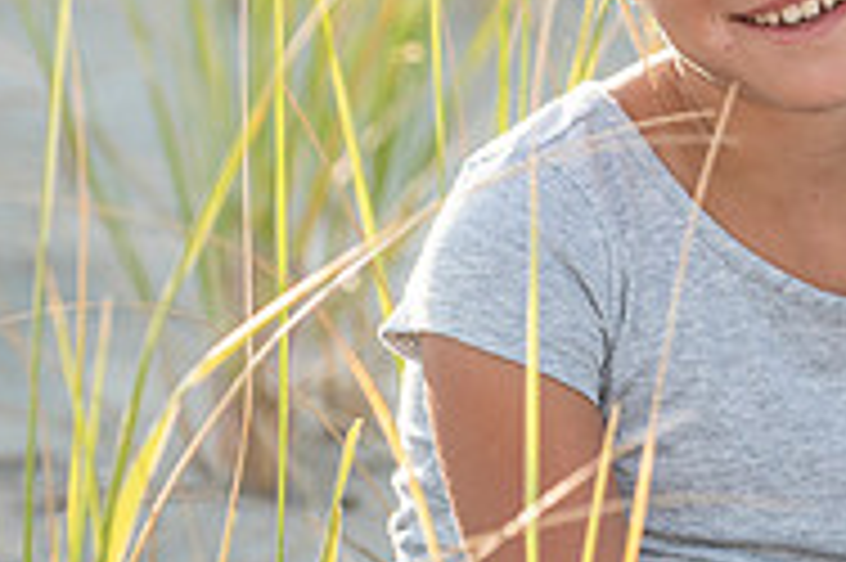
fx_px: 10871
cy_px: -16
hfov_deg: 4.4
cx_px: 1044
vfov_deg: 3.0
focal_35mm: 463
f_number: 4
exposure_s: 1/800
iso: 250
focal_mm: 150
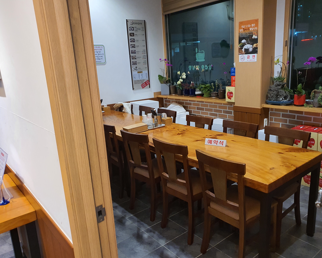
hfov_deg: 62.2
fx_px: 267
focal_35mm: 28
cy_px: 130
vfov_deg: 51.5
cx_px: 168
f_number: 1.5
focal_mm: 4.3
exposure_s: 1/40
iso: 250
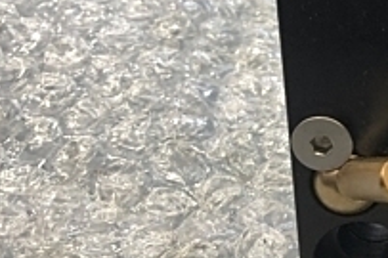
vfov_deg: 14.8
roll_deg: -2.8
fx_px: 991
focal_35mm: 92
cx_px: 537
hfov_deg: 19.9
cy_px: 109
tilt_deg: -41.1
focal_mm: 3.99
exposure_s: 1/24
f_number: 1.8
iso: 40
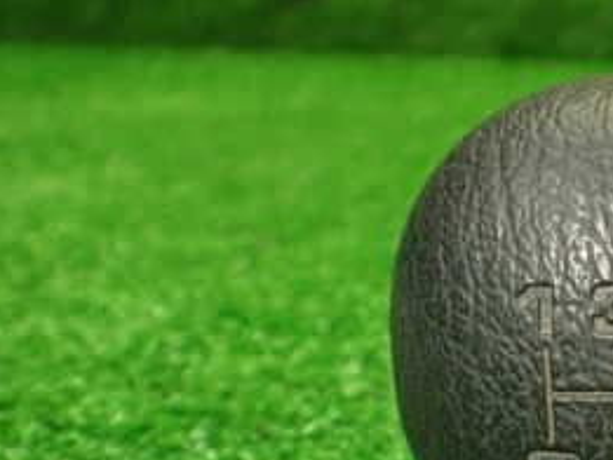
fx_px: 1222
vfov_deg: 21.1
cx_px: 622
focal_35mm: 69
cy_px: 357
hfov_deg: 26.5
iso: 500
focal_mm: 5.4
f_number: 2.3
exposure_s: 1/125
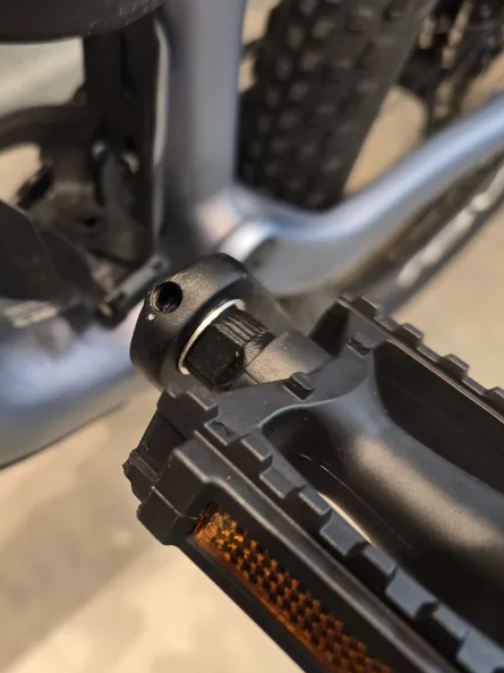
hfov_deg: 42.7
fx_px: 602
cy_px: 339
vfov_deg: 58.4
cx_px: 79
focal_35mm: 31
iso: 200
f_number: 1.7
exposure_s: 1/50
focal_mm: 6.3
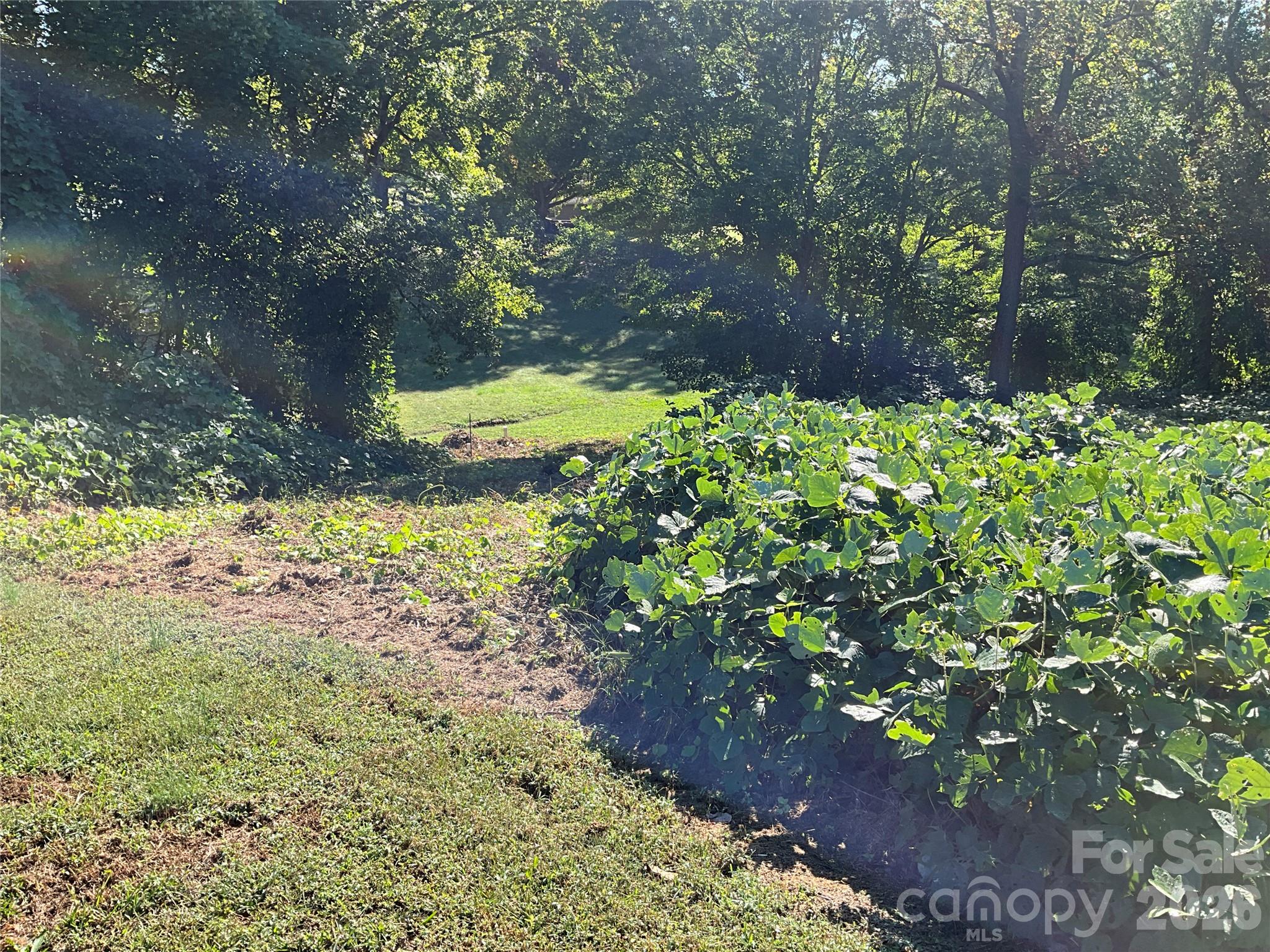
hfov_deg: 61.7
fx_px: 1064
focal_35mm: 29
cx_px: 635
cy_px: 476
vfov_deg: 48.2
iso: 25
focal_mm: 3
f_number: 1.8
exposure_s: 1/599
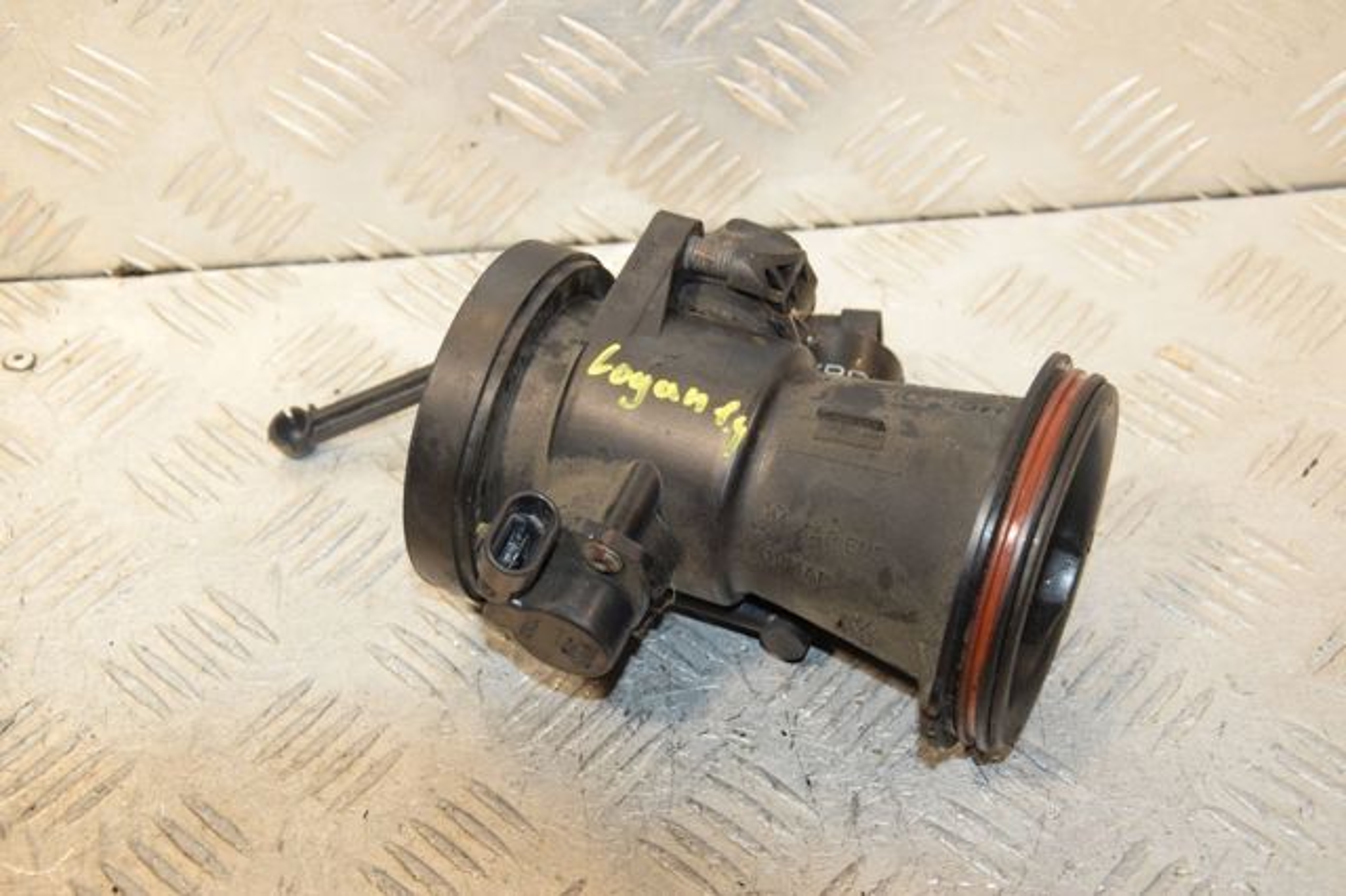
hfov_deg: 29.9
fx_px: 2522
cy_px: 448
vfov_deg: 20.1
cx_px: 673
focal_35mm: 68
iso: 1600
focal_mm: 45
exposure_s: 1/200
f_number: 6.3
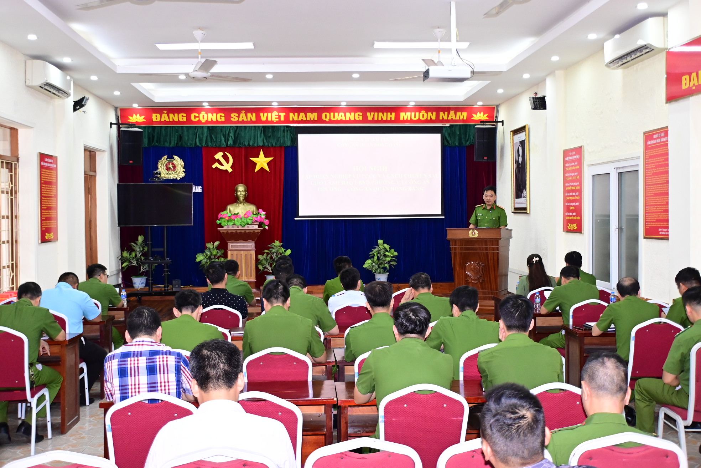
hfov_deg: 49.6
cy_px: 234
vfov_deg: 34.2
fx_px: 759
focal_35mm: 39
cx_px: 350
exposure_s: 1/200
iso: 2500
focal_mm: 26
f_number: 3.8
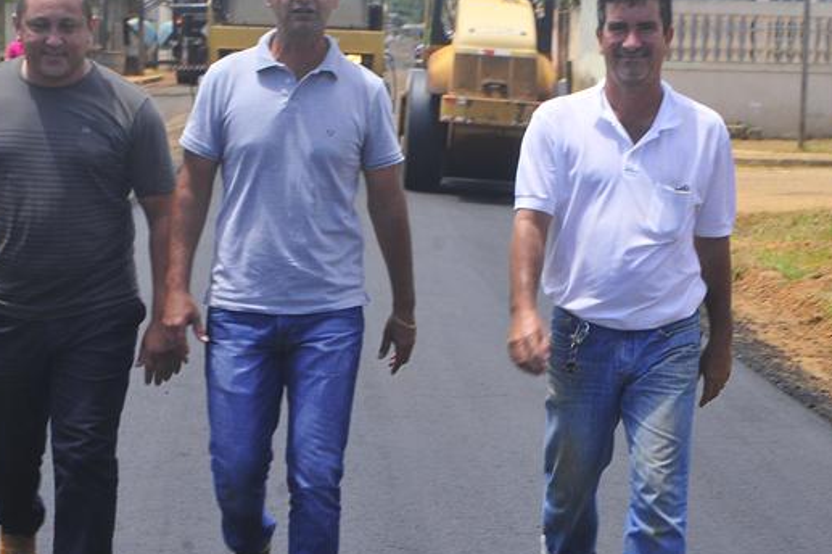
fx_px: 2194
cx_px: 314
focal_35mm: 95
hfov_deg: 21.4
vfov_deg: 14.4
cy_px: 300
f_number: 11
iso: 200
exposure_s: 1/125
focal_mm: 32
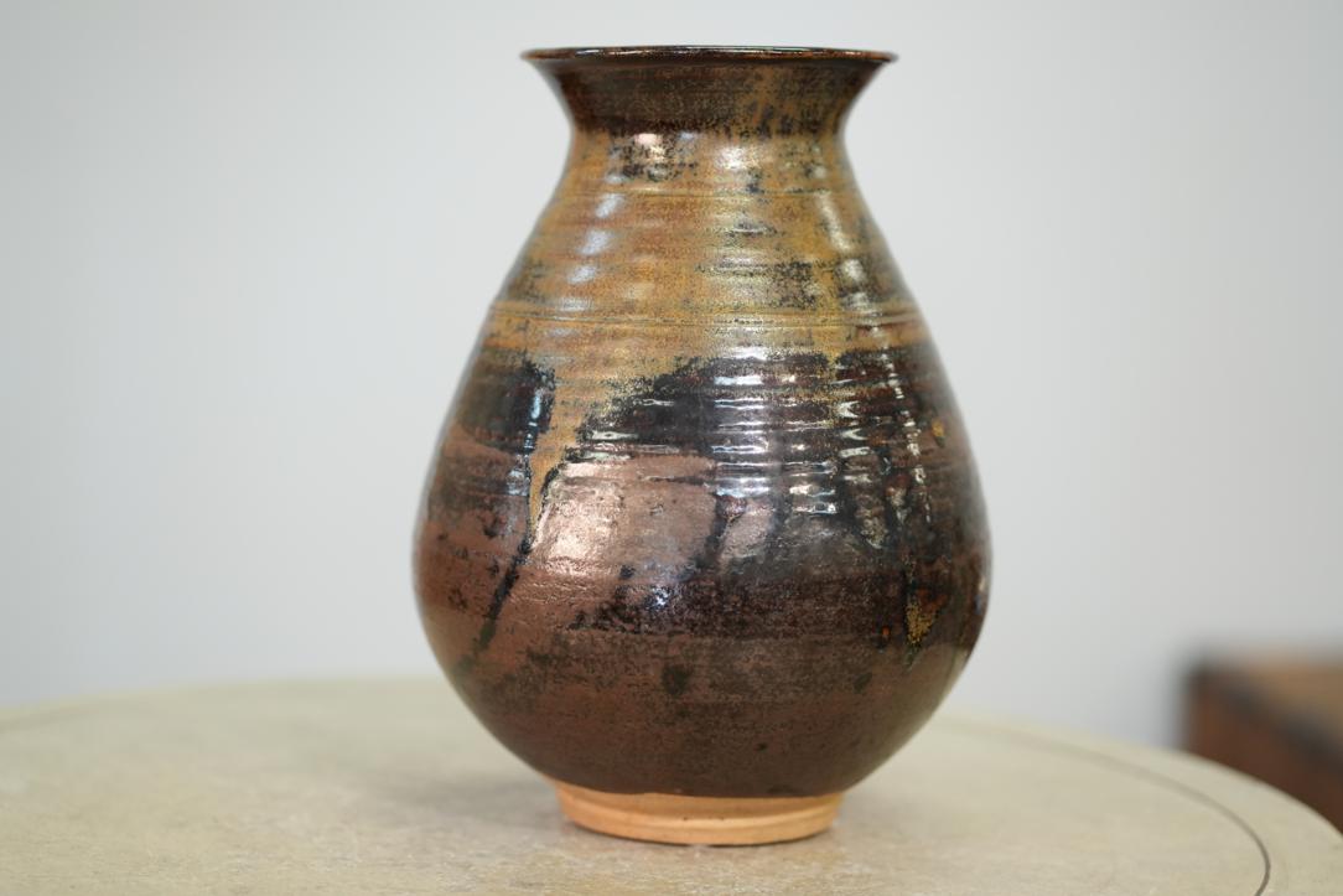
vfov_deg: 16.1
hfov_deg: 23.9
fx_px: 3171
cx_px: 672
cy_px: 448
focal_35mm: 85
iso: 2000
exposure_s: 1/400
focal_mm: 85
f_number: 2.8
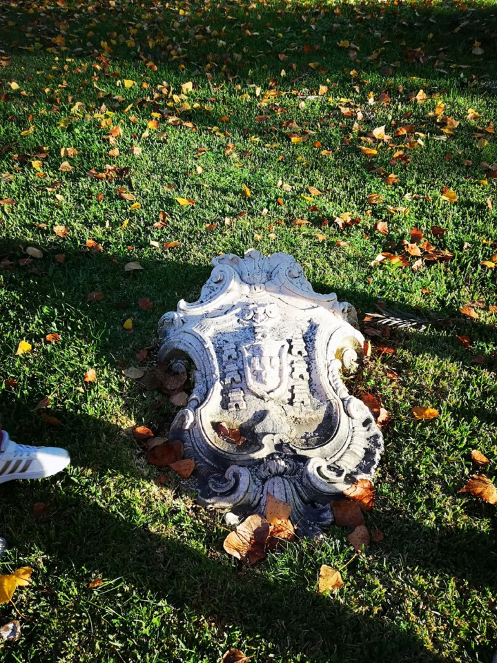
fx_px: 593
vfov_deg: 58.4
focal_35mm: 31
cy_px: 332
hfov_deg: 45.4
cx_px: 248
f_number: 1.8
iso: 50
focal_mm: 3.95
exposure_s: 1/356
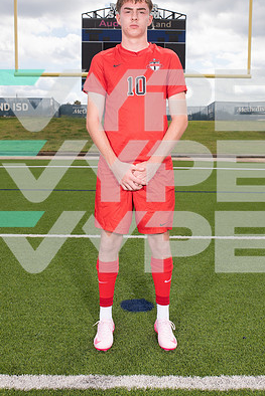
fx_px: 441
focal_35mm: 40
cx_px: 135
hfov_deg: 33.4
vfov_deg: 48.3
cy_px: 172
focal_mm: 35
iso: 125
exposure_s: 1/400
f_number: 7.1
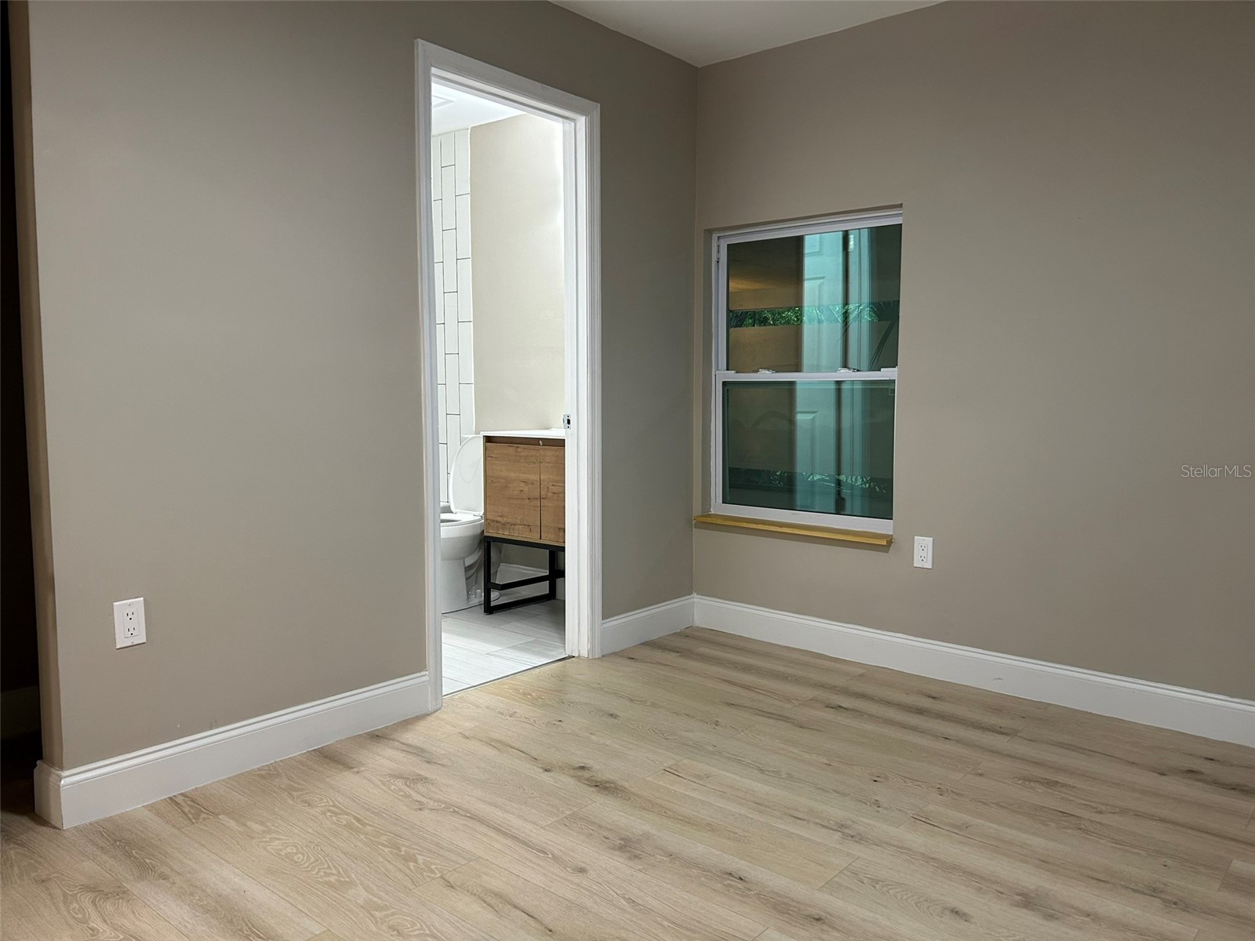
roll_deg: -0.3
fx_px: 943
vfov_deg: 53.1
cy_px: 470
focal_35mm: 26
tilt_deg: -5.6
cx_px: 628
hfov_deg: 67.3
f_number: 1.5
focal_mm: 5.7
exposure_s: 1/60
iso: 125
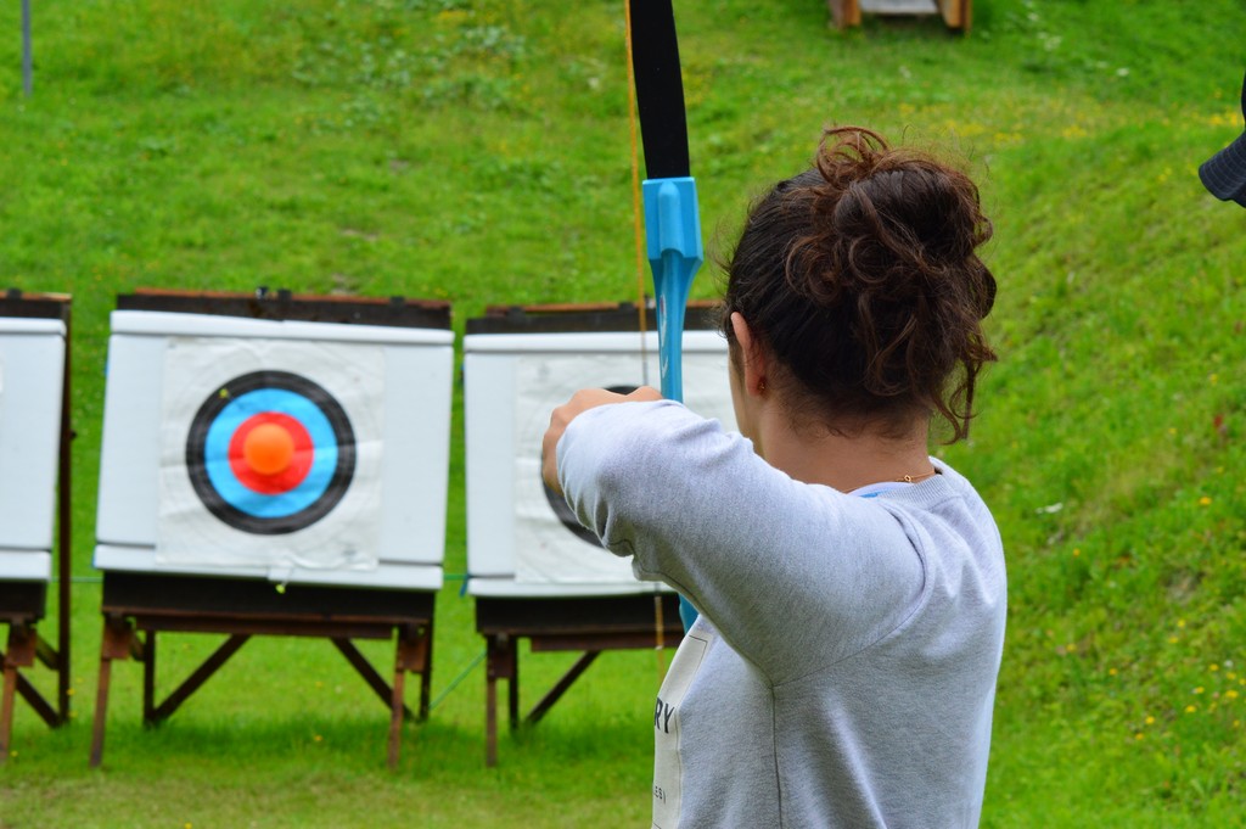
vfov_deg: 13.0
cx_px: 623
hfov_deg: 19.5
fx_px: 3631
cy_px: 414
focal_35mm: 105
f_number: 16
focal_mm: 70
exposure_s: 1/160
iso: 400
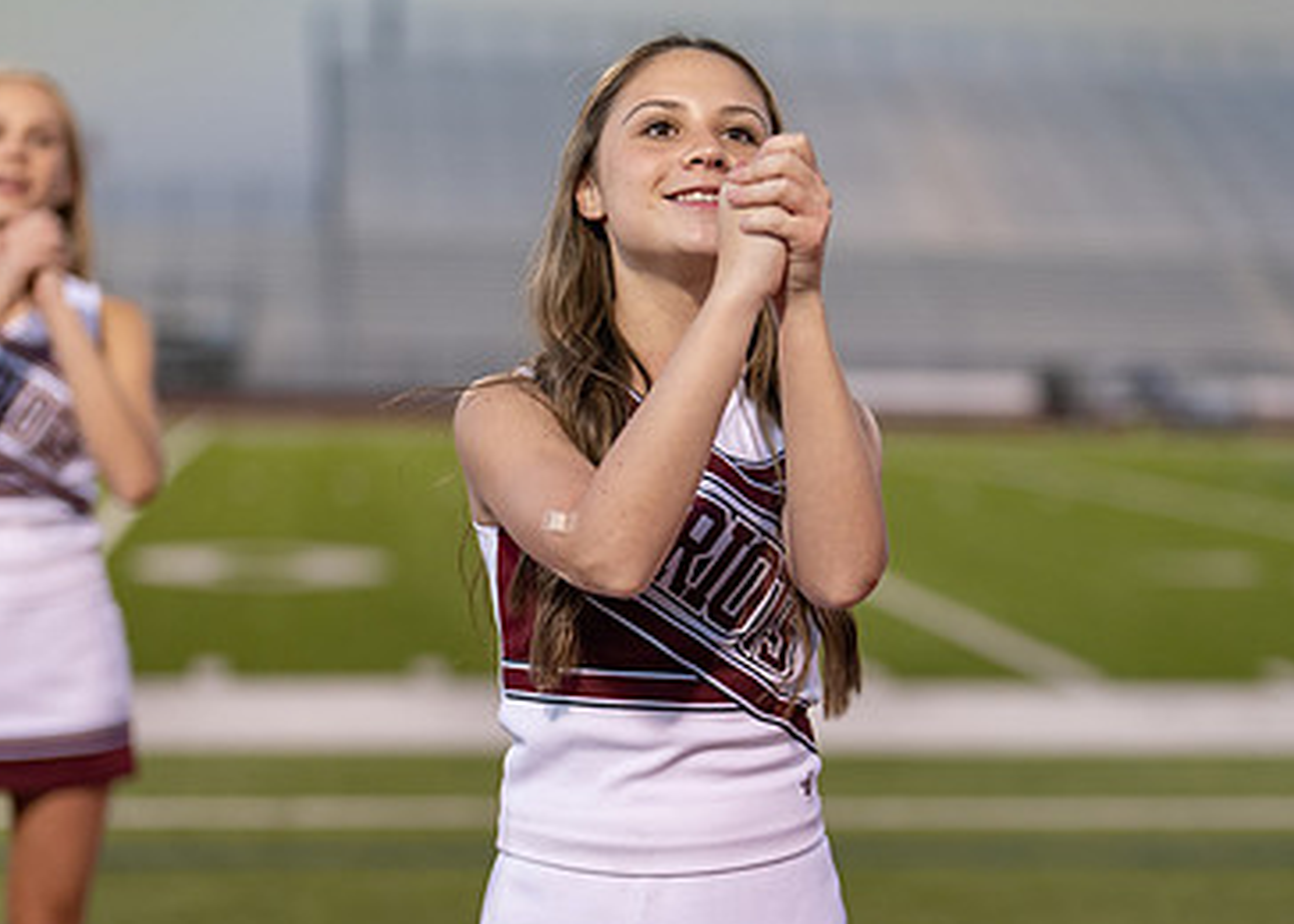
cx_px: 737
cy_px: 710
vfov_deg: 14.4
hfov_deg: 20.2
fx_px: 3638
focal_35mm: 99
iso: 400
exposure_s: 1/1000
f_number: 1.2
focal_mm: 50
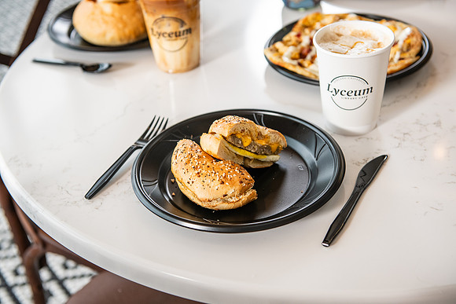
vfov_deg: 24.2
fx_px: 709
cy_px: 152
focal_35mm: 56
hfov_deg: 35.6
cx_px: 228
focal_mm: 56
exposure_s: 1/200
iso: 800
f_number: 4
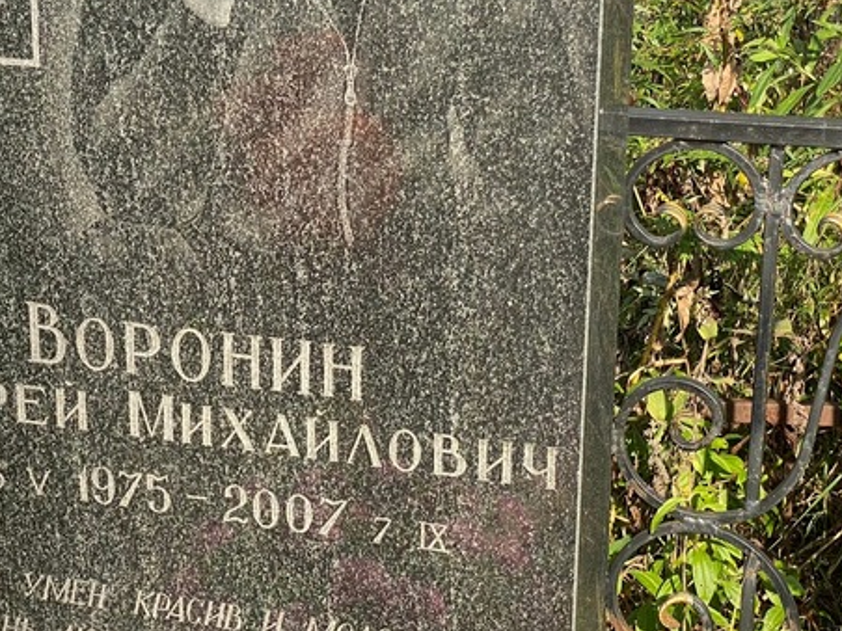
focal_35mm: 92
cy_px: 389
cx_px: 255
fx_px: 2238
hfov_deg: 21.2
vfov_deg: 16.0
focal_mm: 6
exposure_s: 1/786
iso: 20
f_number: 2
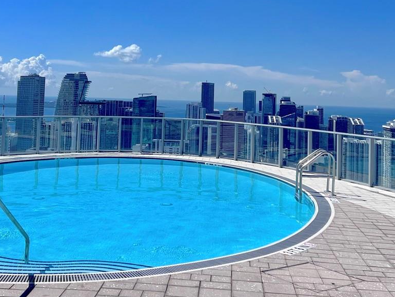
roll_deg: -2.2
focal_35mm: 54
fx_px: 616
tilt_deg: +1.9
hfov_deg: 35.4
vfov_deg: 26.5
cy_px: 60
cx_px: 165
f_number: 1.5
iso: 50
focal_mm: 5.7
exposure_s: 1/11364
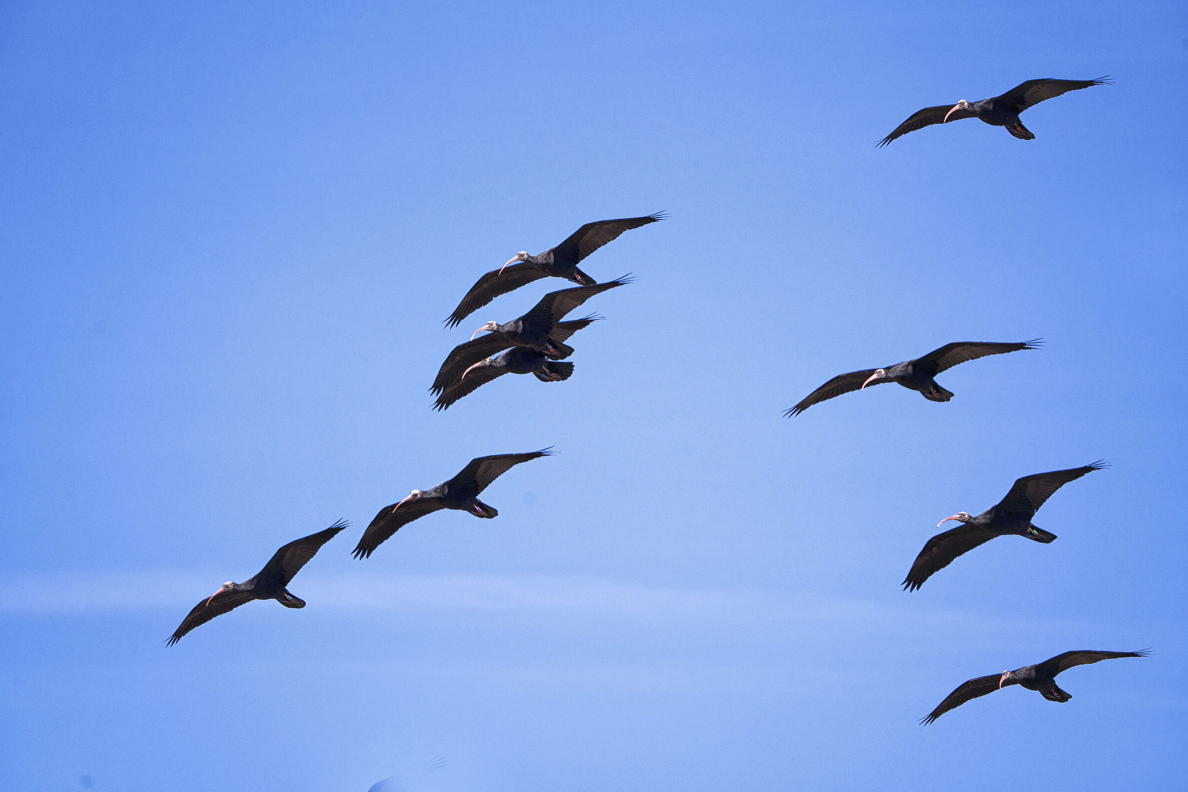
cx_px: 594
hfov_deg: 6.2
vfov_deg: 4.1
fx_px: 10987
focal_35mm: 333
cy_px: 396
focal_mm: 332
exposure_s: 1/3200
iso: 320
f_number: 7.1
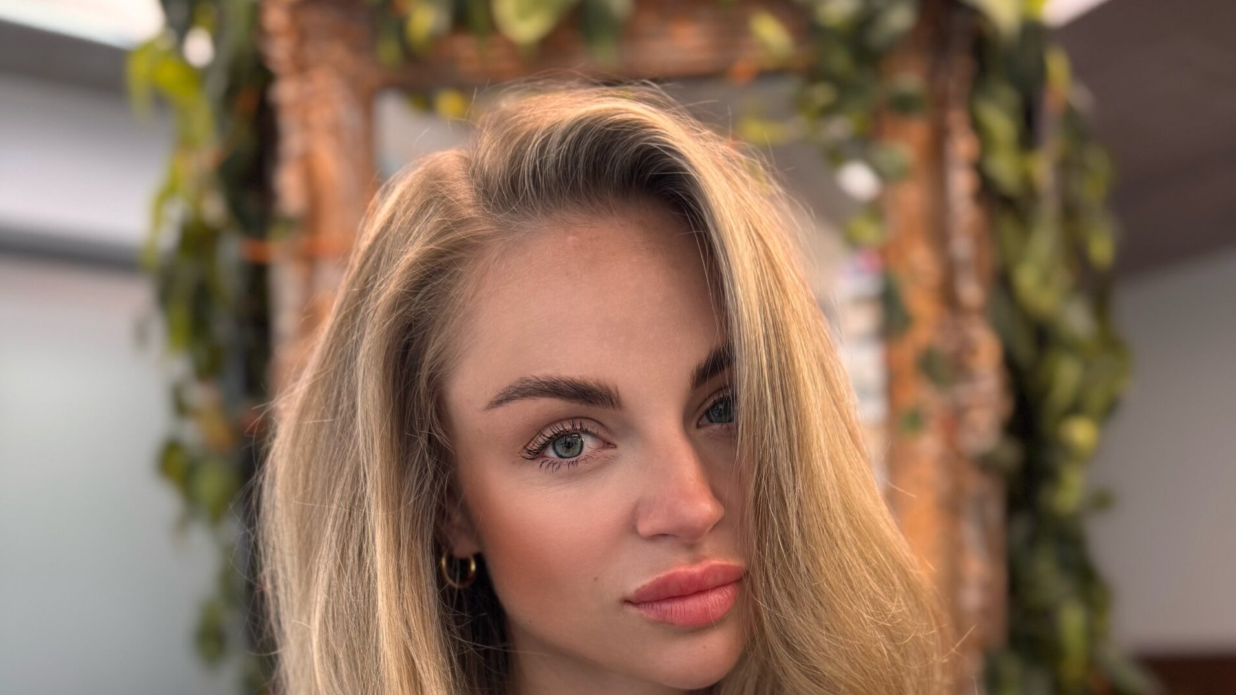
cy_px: 690
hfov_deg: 56.6
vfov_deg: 31.3
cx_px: 616
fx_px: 1147
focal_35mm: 35
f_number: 1.78
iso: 125
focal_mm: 6.76
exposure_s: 1/100
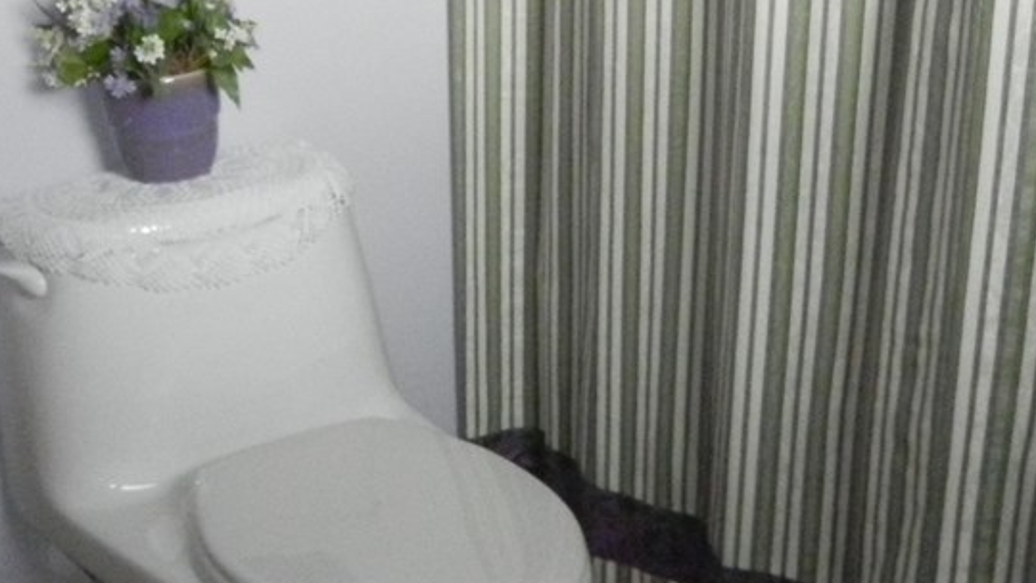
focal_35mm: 62
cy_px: 382
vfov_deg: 19.4
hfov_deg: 33.8
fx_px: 1704
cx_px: 451
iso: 1600
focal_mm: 5.4
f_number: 3.5
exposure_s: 1/102
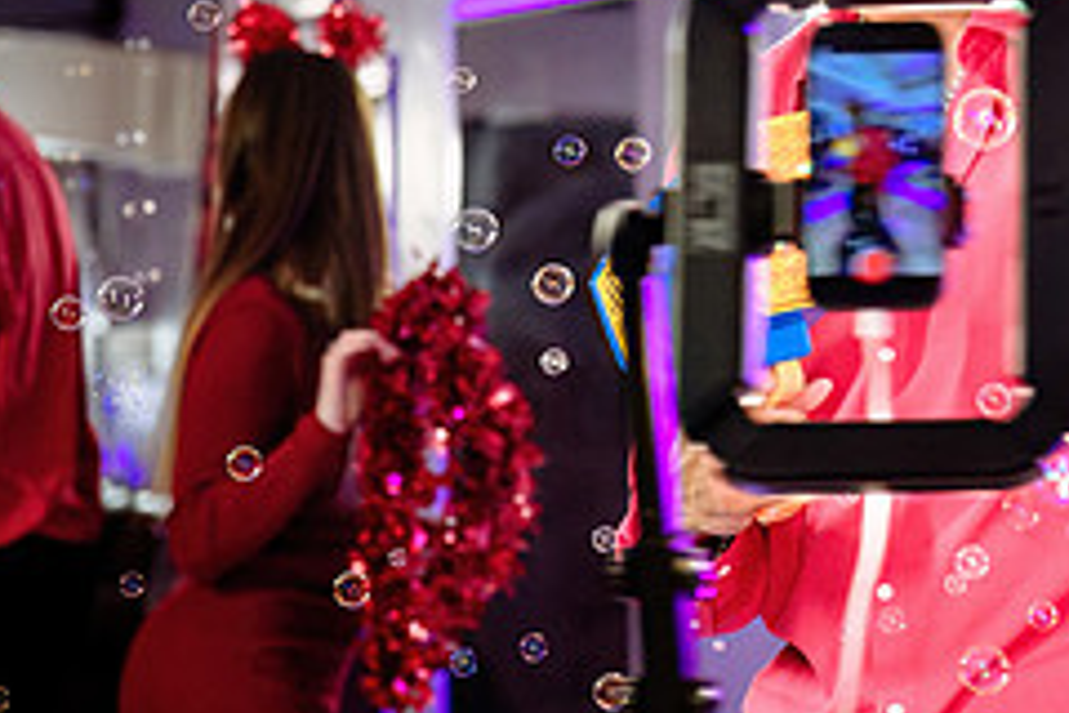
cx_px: 1018
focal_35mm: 177
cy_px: 342
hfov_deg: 11.5
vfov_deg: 7.8
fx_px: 5256
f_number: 3.5
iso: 1600
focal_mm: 66
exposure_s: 1/200
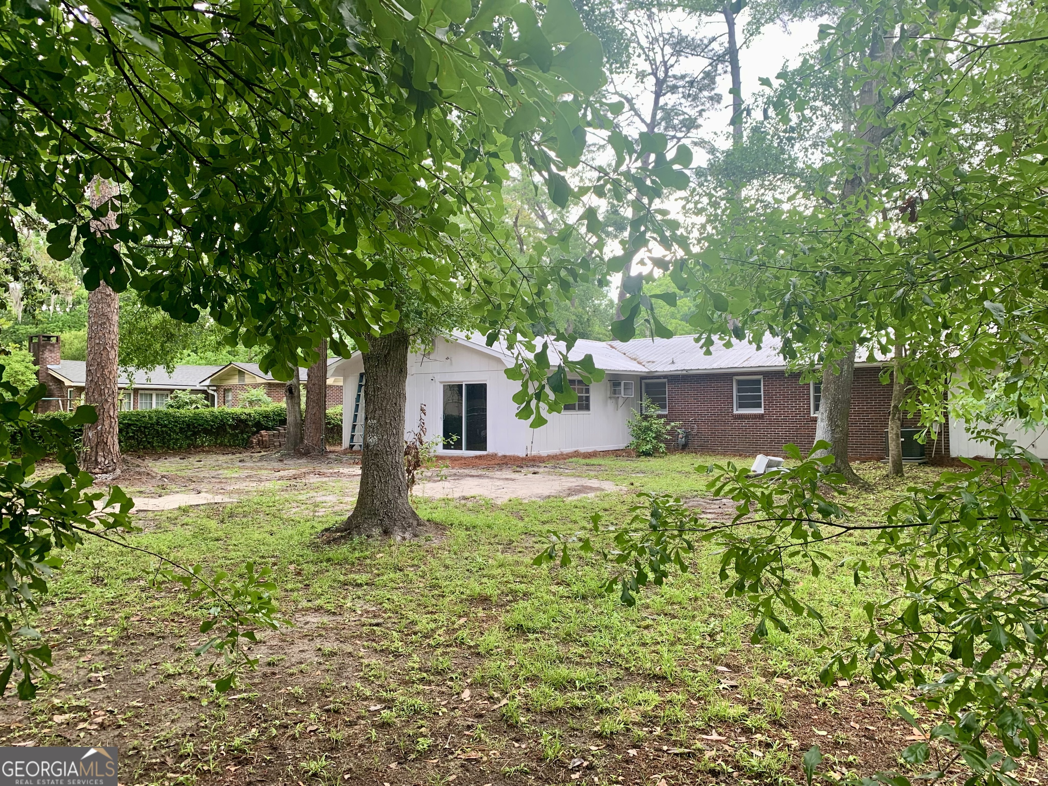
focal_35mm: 26
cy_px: 393
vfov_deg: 53.1
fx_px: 787
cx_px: 524
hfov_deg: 67.3
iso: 40
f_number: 1.8
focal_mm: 4.25
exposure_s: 1/121
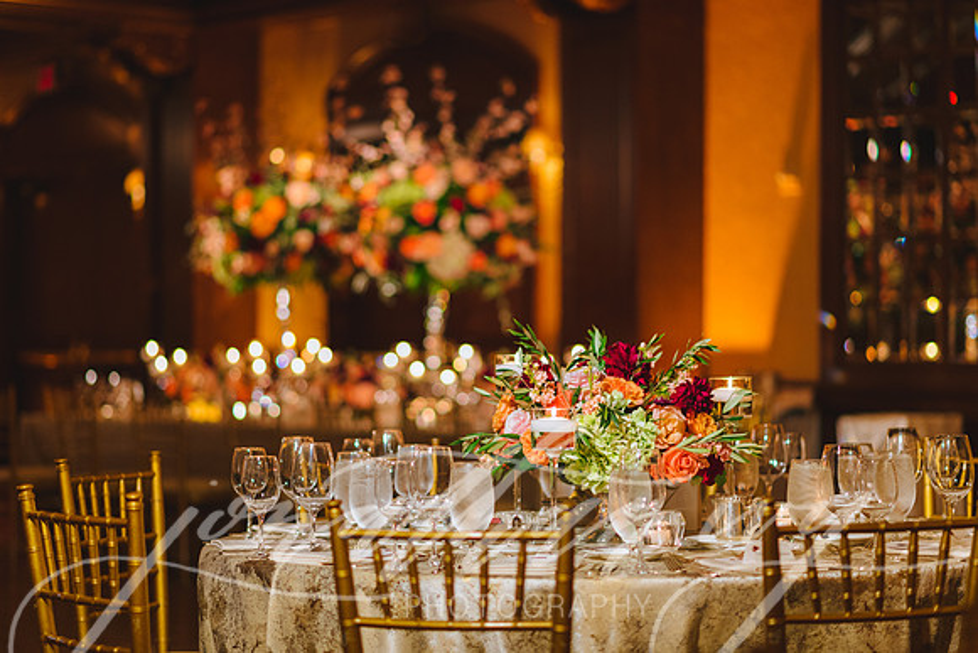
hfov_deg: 22.9
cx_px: 476
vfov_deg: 15.4
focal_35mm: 89
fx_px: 2416
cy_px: 325
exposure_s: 1/160
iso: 1600
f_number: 2
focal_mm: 85
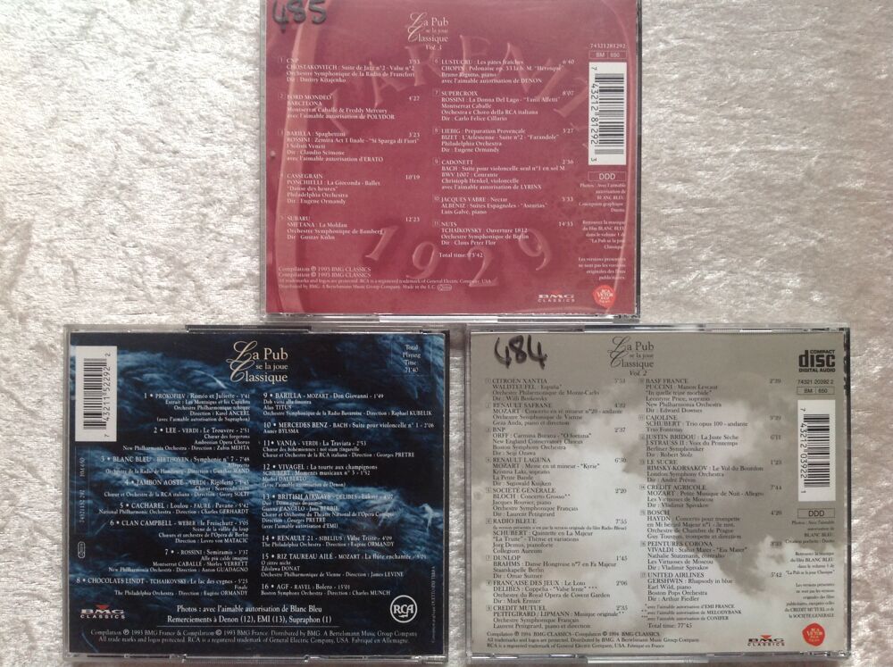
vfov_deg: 40.6
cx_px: 446
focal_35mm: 35
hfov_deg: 52.7
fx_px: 902
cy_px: 334
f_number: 2.4
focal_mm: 4.28
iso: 64
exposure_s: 1/15
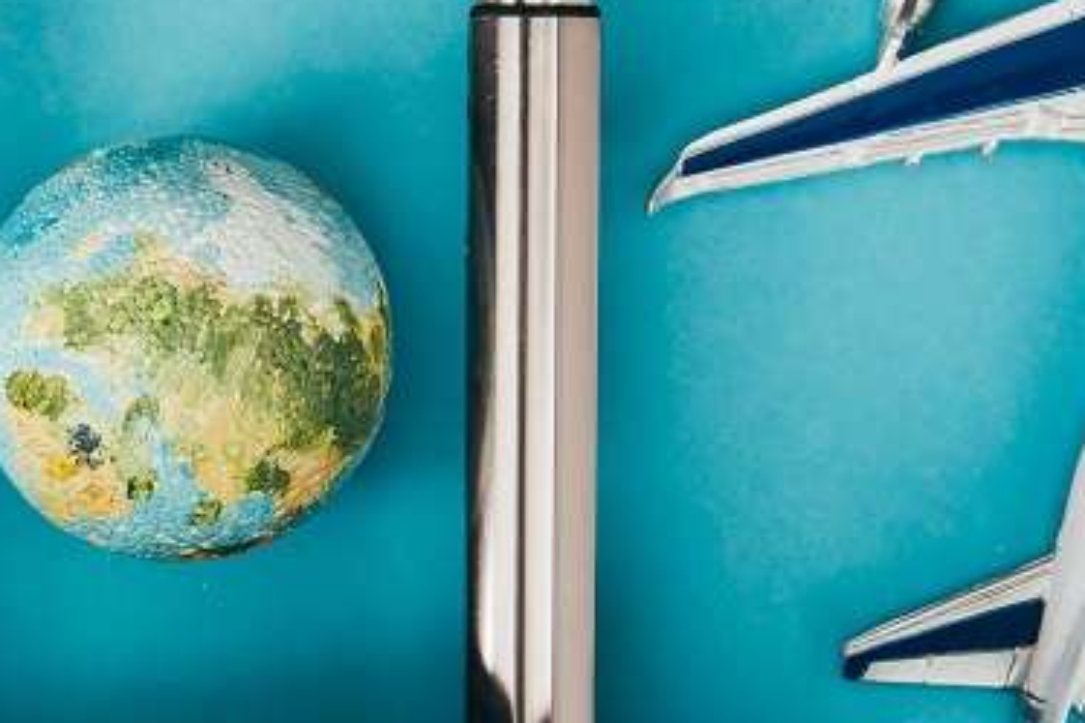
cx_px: 157
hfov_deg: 13.3
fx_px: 4639
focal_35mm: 154
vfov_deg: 8.9
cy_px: 444
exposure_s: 1/200
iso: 100
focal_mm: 48
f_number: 11
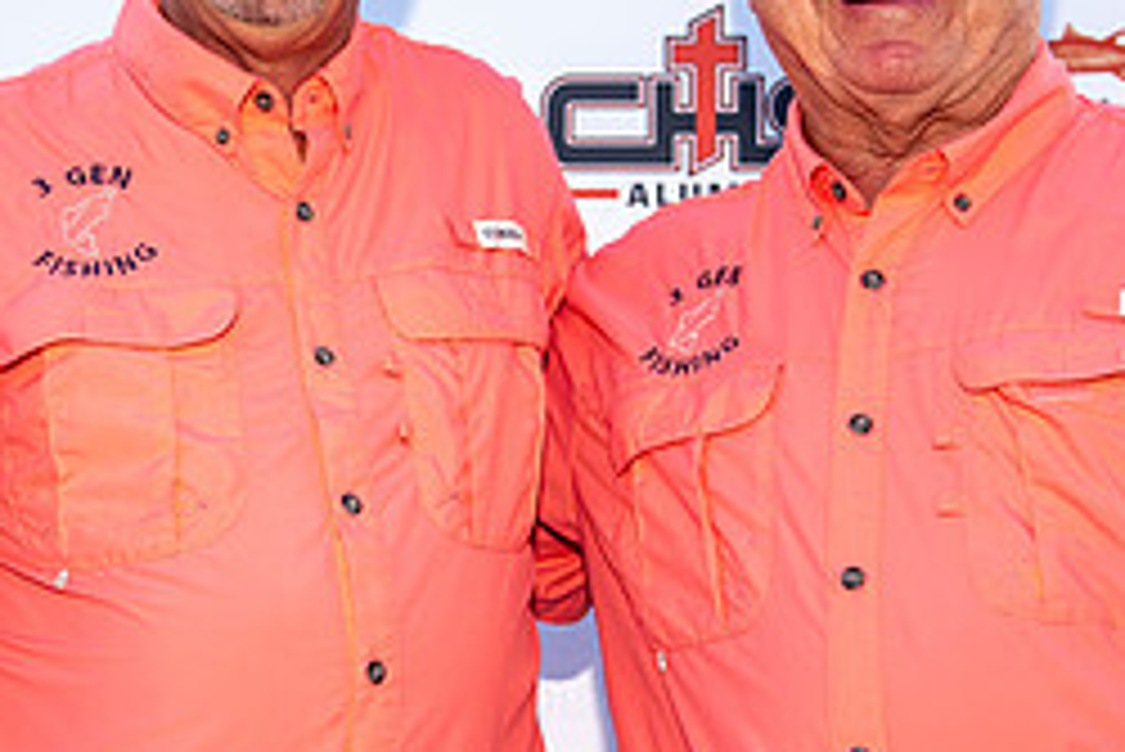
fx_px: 2751
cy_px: 423
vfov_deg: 15.5
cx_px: 436
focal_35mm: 88
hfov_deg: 23.1
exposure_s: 1/160
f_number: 5
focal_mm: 38
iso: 50
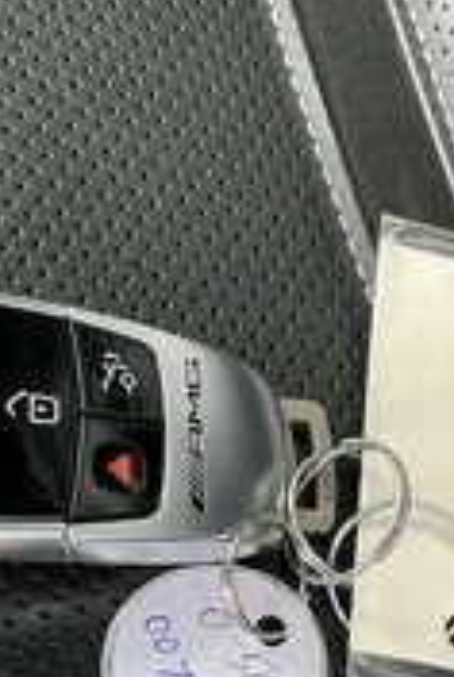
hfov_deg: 20.7
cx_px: 239
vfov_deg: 29.9
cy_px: 515
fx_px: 1244
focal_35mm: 66
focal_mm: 3
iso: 80
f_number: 1.8
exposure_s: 1/60
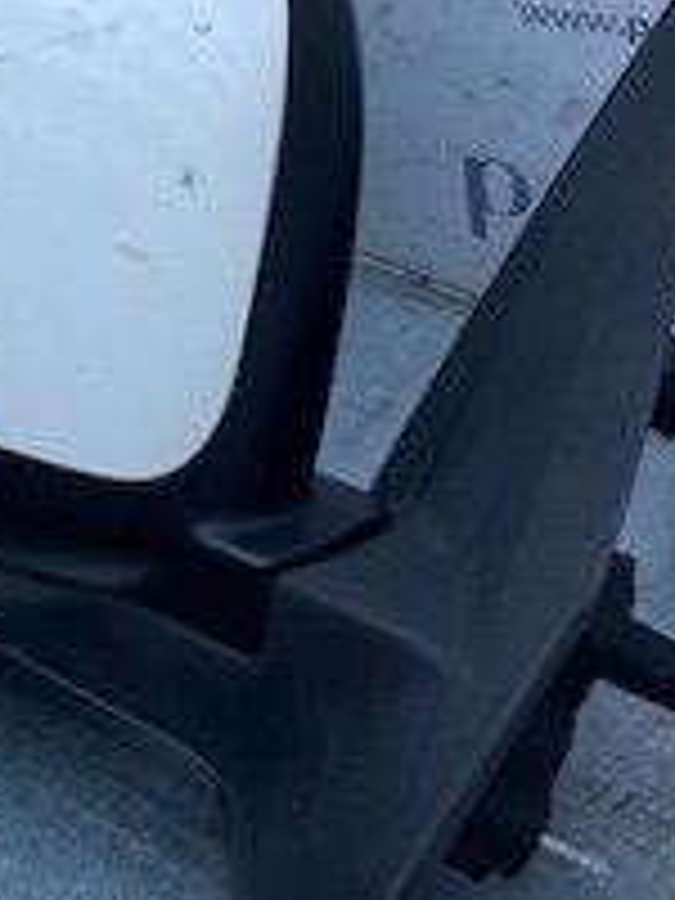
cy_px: 320
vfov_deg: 23.5
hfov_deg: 17.2
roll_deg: +8.7
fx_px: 2158
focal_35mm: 83
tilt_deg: -40.2
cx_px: -68
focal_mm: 4.25
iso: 32
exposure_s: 1/1182
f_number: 1.8
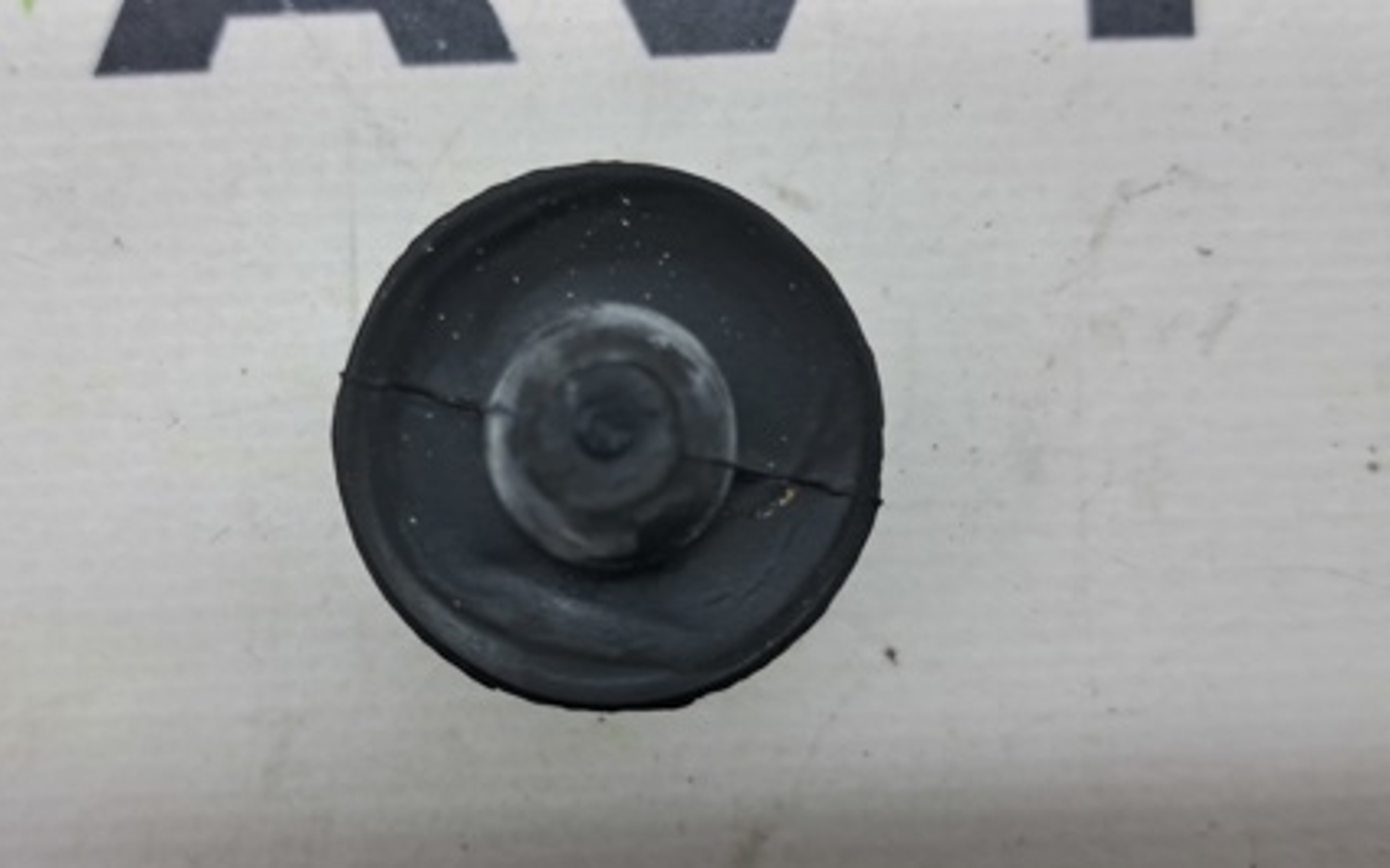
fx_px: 1628
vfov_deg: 29.8
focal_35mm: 43
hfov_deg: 46.1
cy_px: 468
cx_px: 607
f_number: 1.8
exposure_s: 1/50
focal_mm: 4
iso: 50
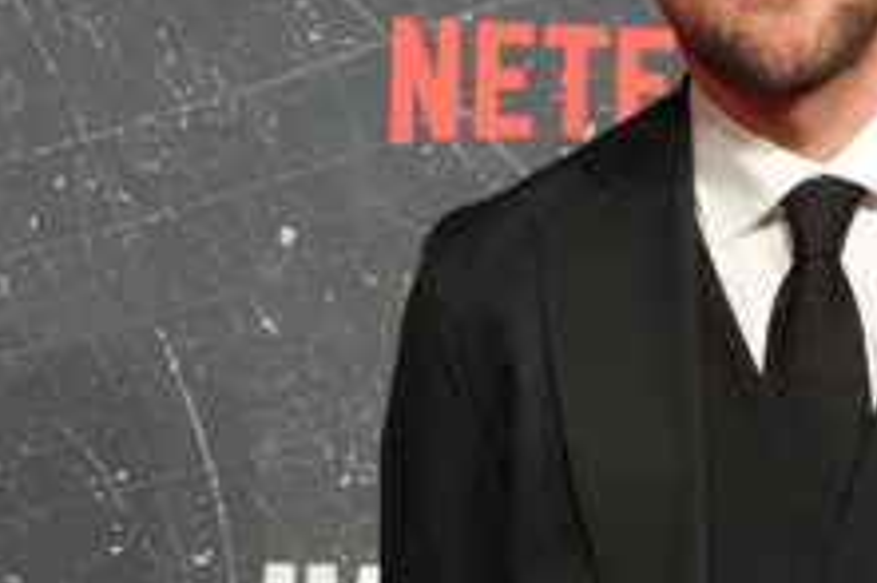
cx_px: 879
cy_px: 307
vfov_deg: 9.0
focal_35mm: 152
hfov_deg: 13.3
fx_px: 3700
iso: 4000
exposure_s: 1/160
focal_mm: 34
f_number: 4
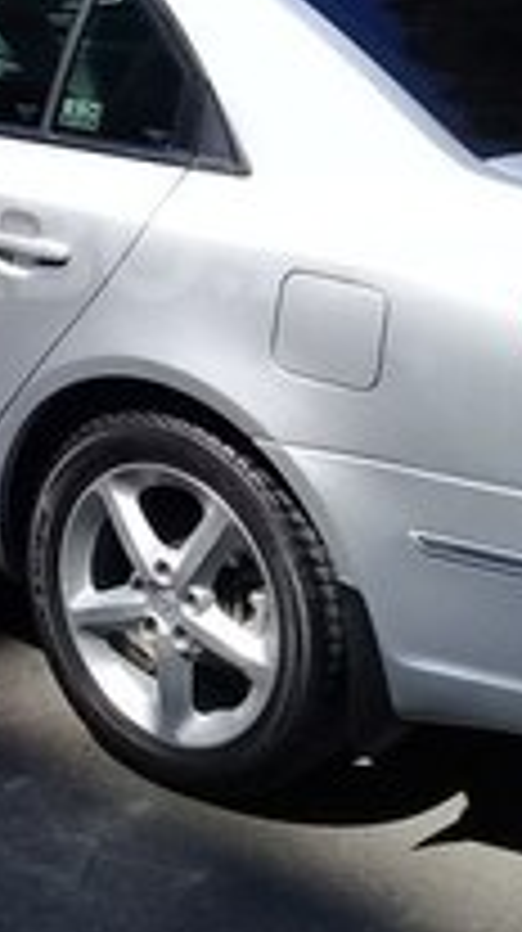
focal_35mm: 81
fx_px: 1999
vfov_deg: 25.9
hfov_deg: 14.8
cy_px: 248
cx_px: 86
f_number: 2.2
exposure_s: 1/917
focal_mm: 3.3
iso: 50
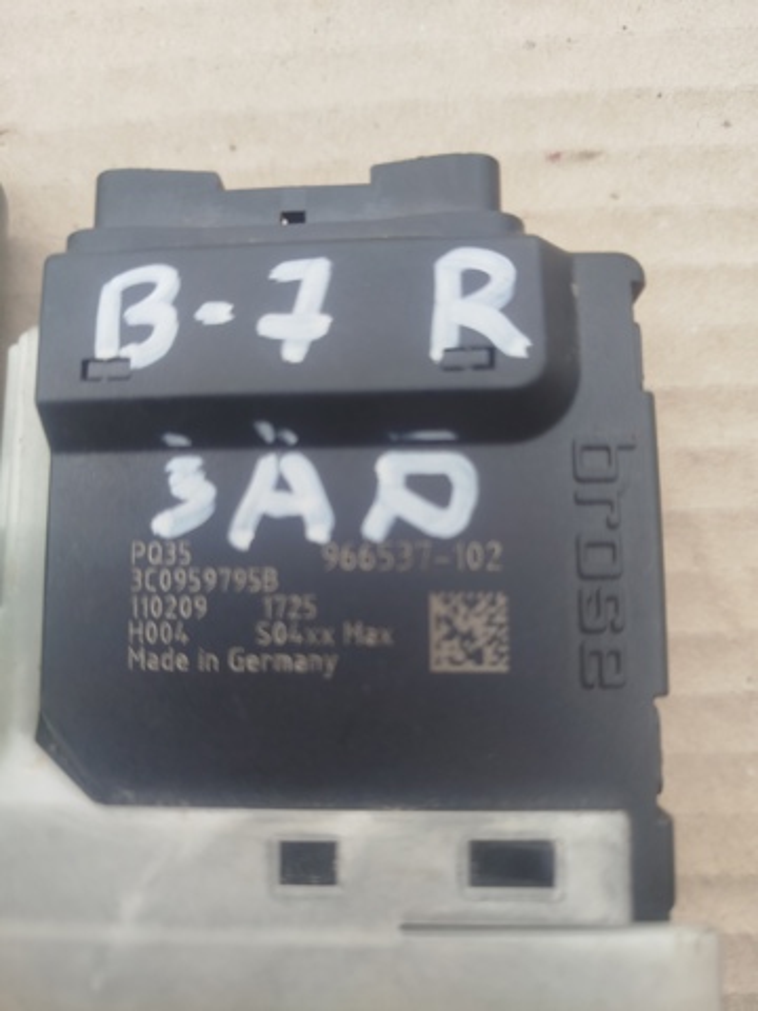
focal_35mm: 24
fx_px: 701
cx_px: 379
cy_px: 506
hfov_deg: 56.8
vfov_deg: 71.6
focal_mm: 5.31
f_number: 1.7
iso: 50
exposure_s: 1/118
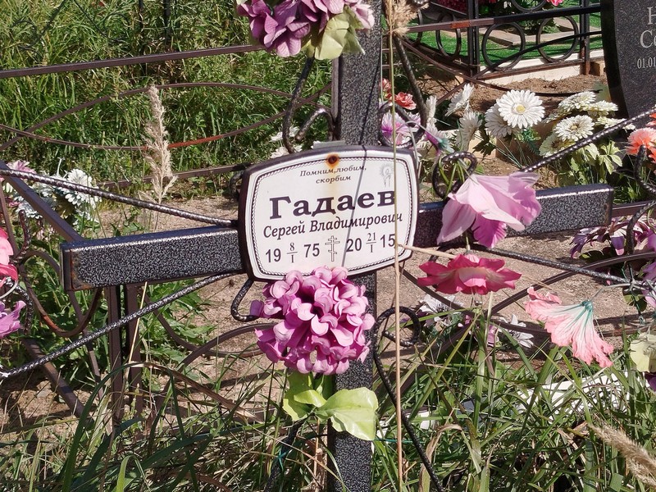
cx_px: 328
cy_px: 246
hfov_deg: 61.7
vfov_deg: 48.2
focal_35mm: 29
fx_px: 550
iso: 50
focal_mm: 5.31
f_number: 1.7
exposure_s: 1/977
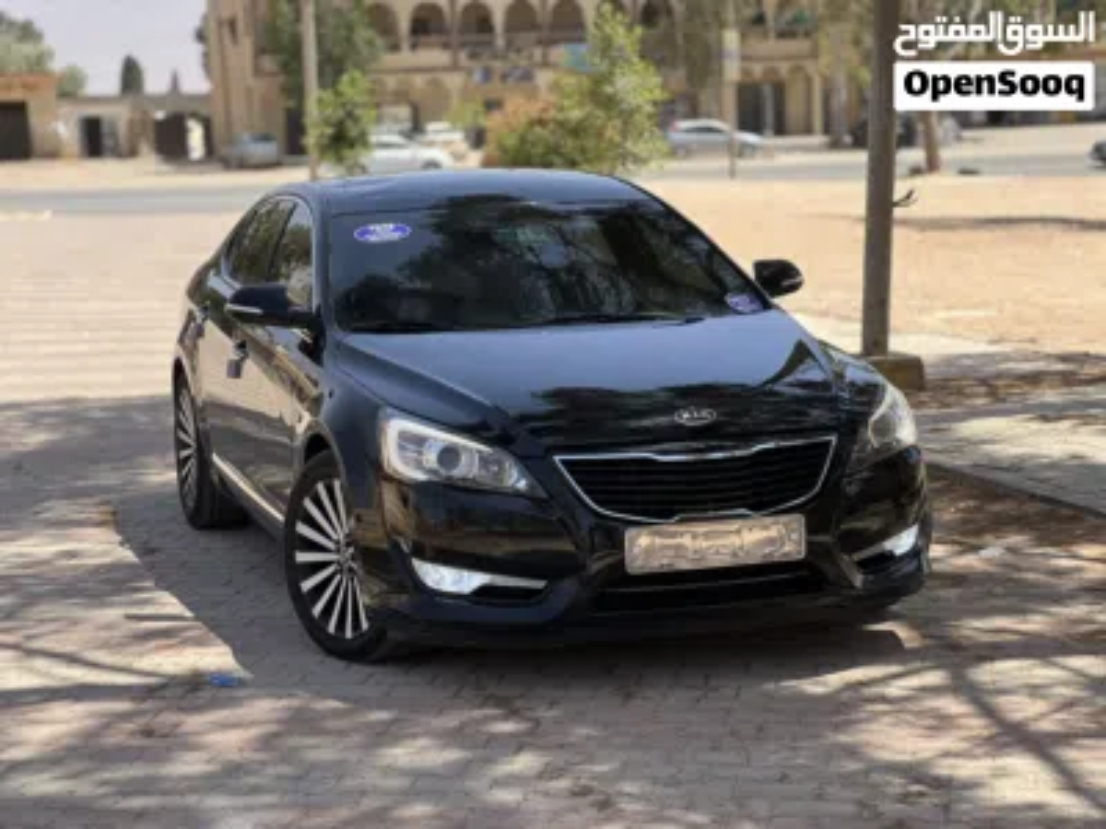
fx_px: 2460
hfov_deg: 25.3
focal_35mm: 77
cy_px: 414
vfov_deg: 19.1
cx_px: 553
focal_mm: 9
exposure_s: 1/405
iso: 32
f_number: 2.8
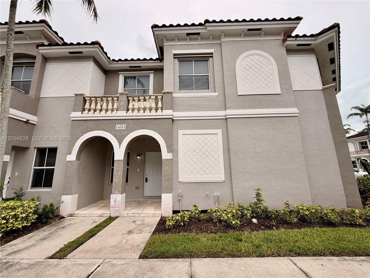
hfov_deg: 102.1
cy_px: 139
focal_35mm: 14
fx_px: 150
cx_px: 185
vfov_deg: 85.7
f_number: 2.2
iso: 40
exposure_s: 1/760
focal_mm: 2.22
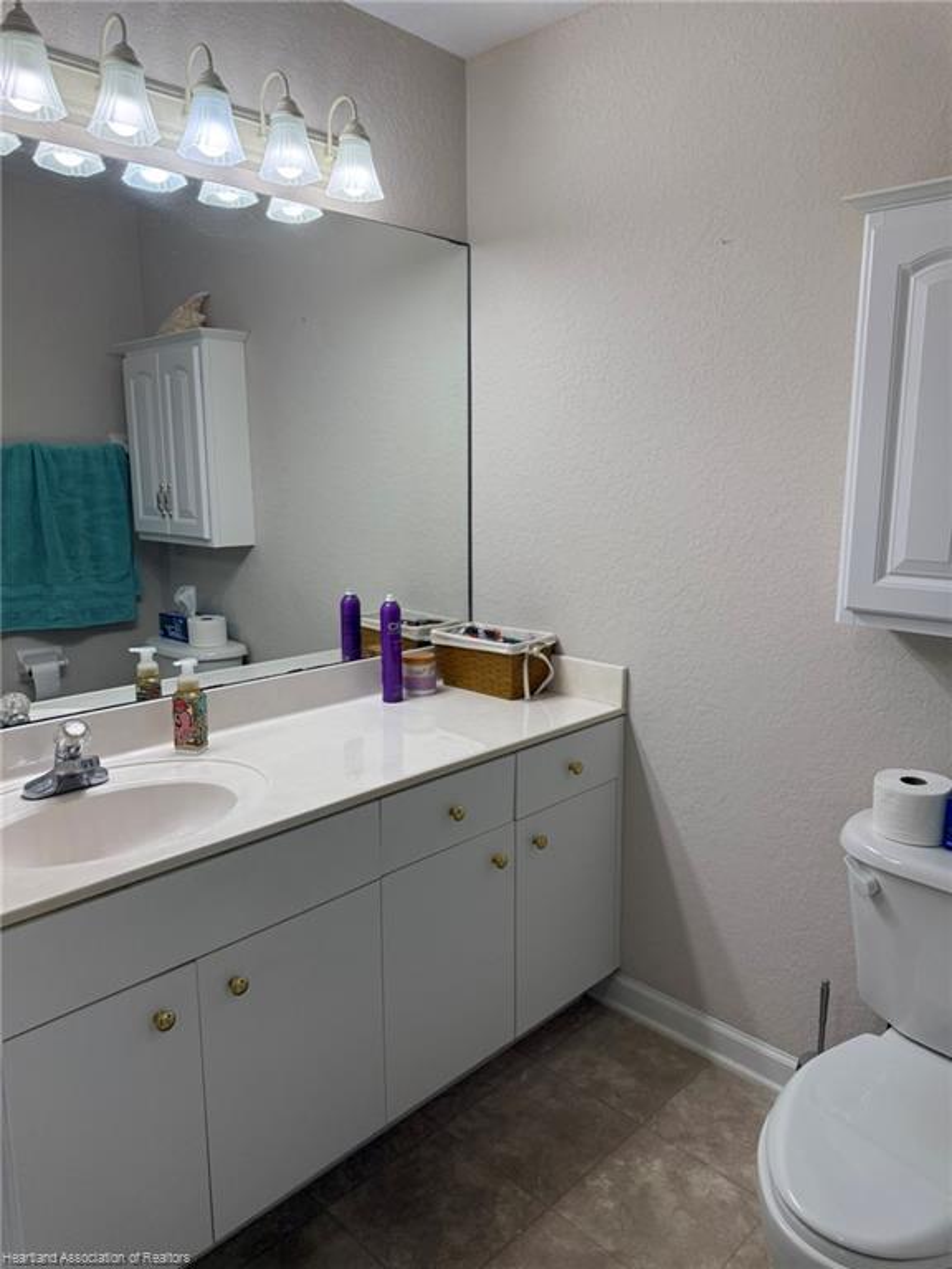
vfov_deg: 71.6
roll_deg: -1.1
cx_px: 476
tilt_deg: -9.5
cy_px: 634
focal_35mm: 24
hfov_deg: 56.8
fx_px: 880
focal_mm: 6.76
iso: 125
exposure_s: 1/228
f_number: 1.78
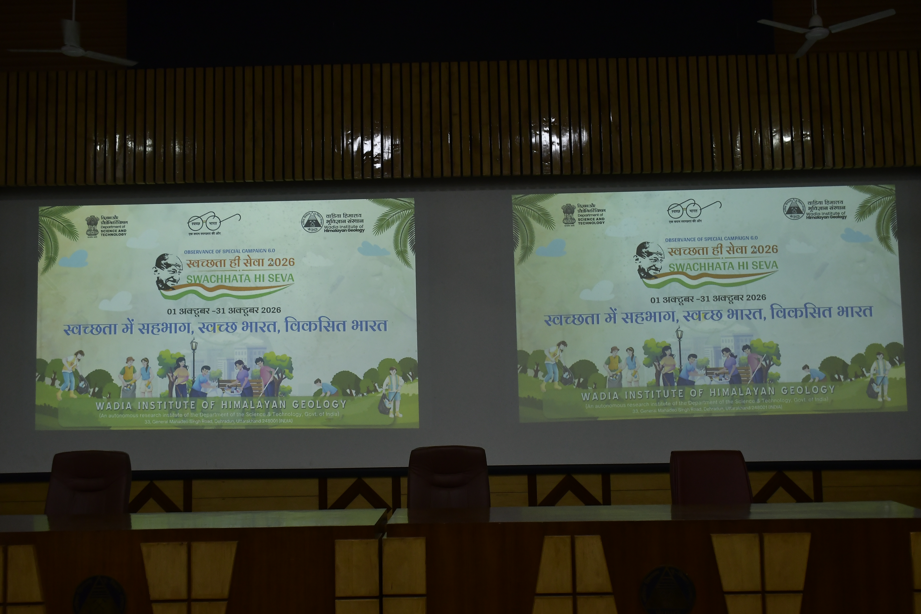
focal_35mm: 36
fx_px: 921
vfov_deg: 36.9
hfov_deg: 53.1
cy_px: 307
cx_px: 460
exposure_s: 1/125
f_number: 5.6
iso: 1100
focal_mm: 24
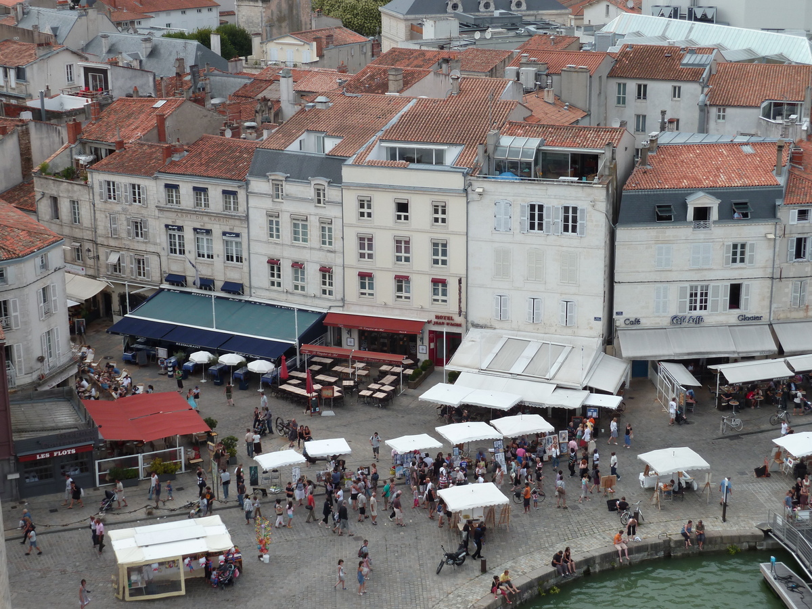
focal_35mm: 59
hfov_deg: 32.7
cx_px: 406
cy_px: 304
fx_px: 1384
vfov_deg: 24.8
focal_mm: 9.7
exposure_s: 1/500
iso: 80
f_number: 4.5
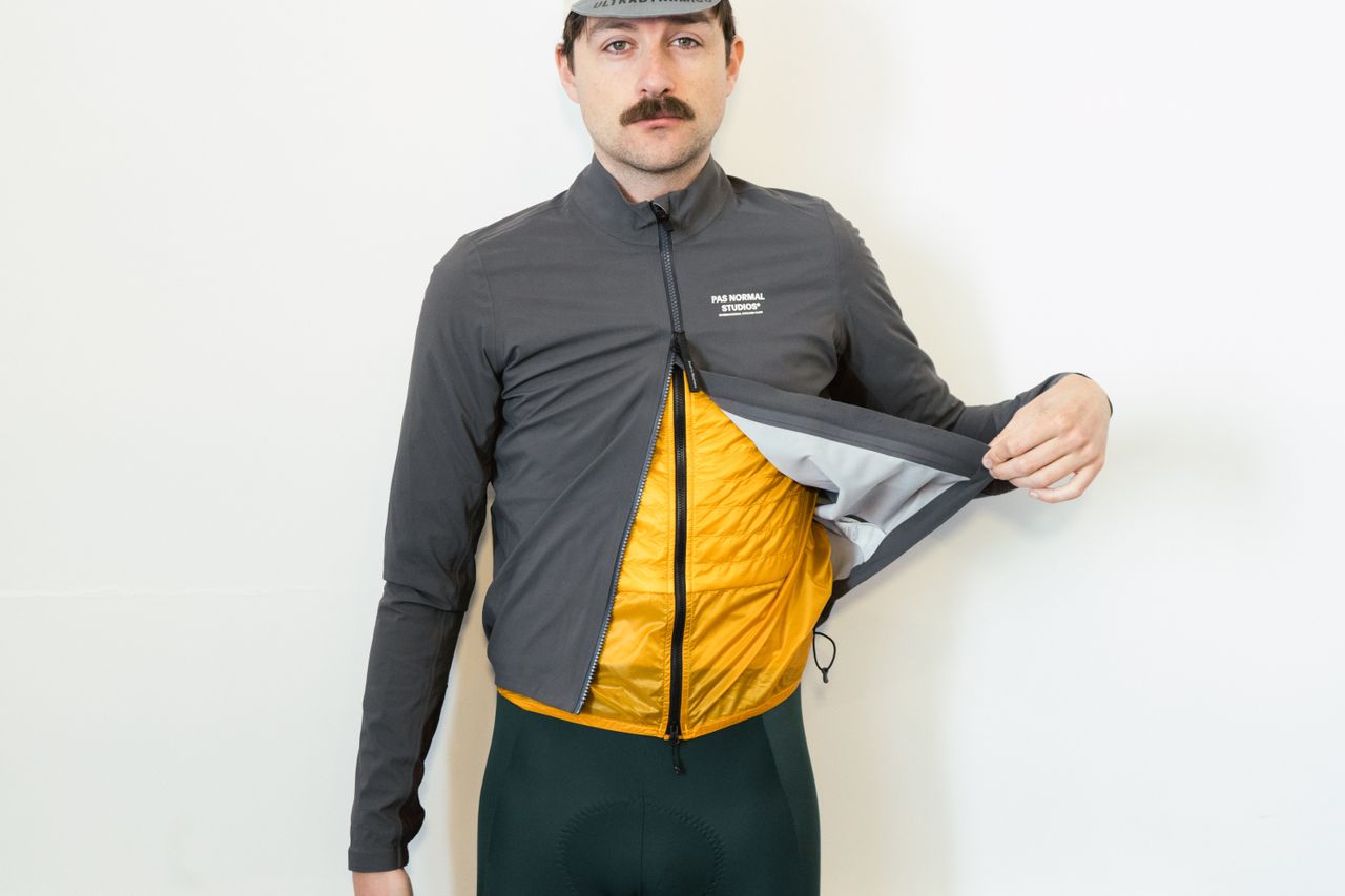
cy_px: 448
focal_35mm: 50
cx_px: 672
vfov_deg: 27.0
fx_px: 1868
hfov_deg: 39.6
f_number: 4.5
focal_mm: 50
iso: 2000
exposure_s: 1/125
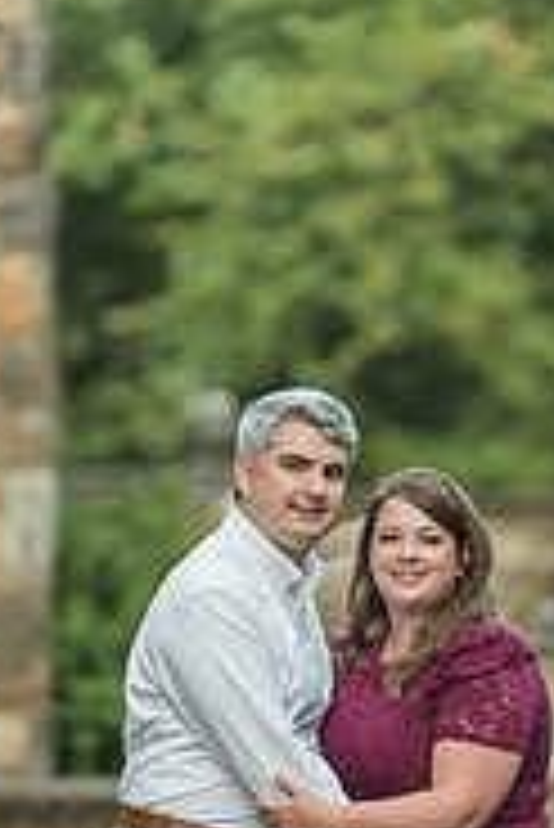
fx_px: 11243
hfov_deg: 2.8
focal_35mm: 488
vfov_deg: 4.2
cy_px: 580
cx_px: 392
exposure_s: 1/400
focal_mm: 200
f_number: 3.2
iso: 800
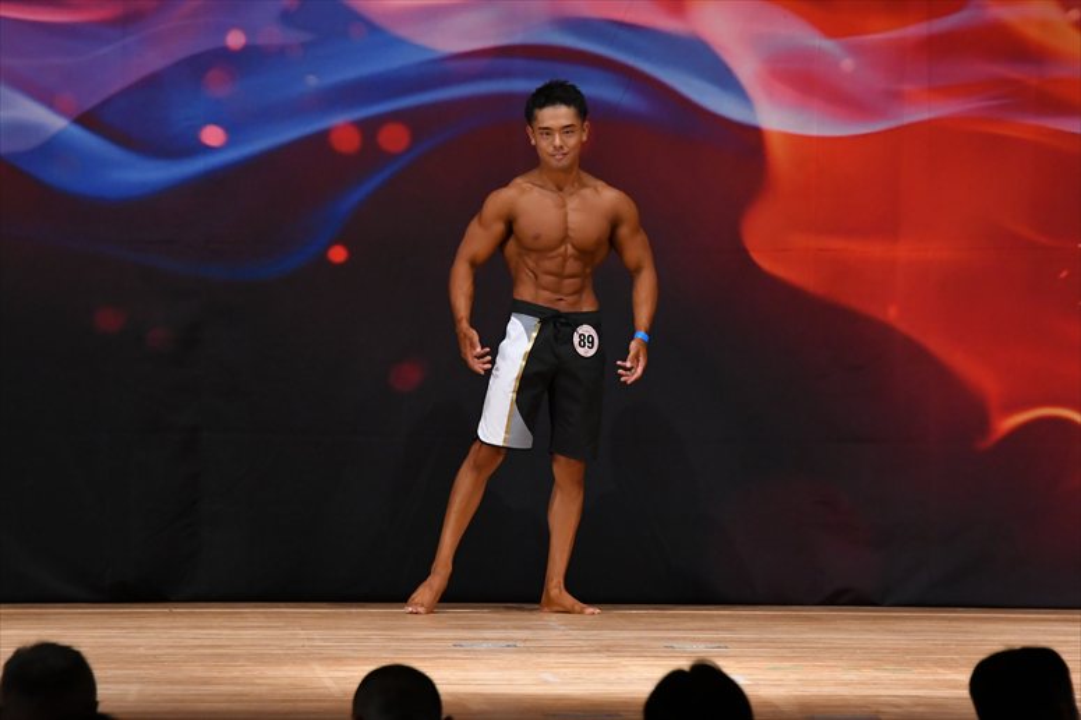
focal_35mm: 255
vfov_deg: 5.4
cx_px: 540
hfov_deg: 8.1
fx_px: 7653
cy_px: 360
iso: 3200
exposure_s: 1/400
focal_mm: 170
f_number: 5.6
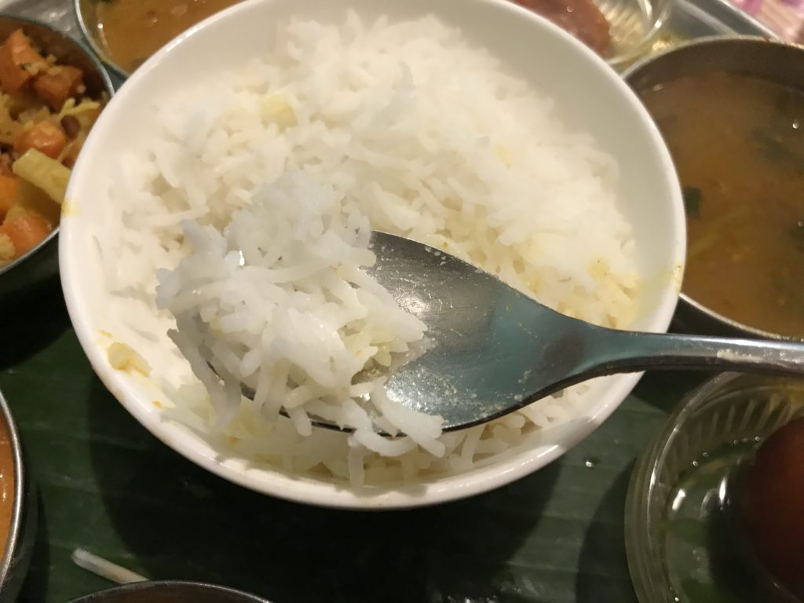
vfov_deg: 49.7
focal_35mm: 28
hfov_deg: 63.4
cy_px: 302
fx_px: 650
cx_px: 402
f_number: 1.8
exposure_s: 1/17
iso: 100
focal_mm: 3.99
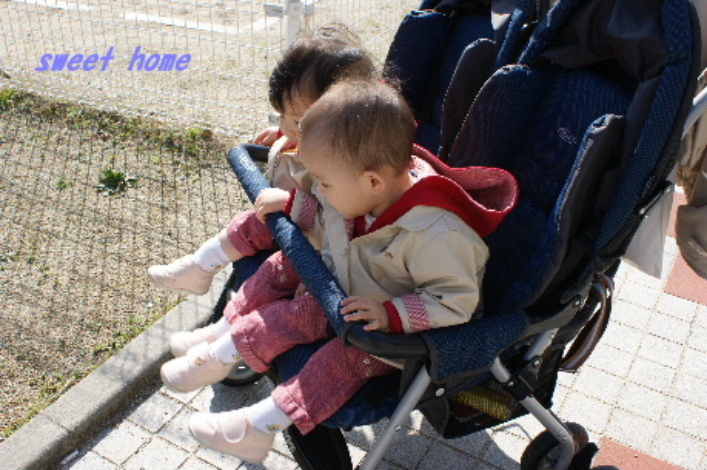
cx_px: 354
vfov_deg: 34.1
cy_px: 235
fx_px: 765
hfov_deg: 49.6
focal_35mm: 39
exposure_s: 1/100
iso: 100
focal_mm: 26
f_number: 10
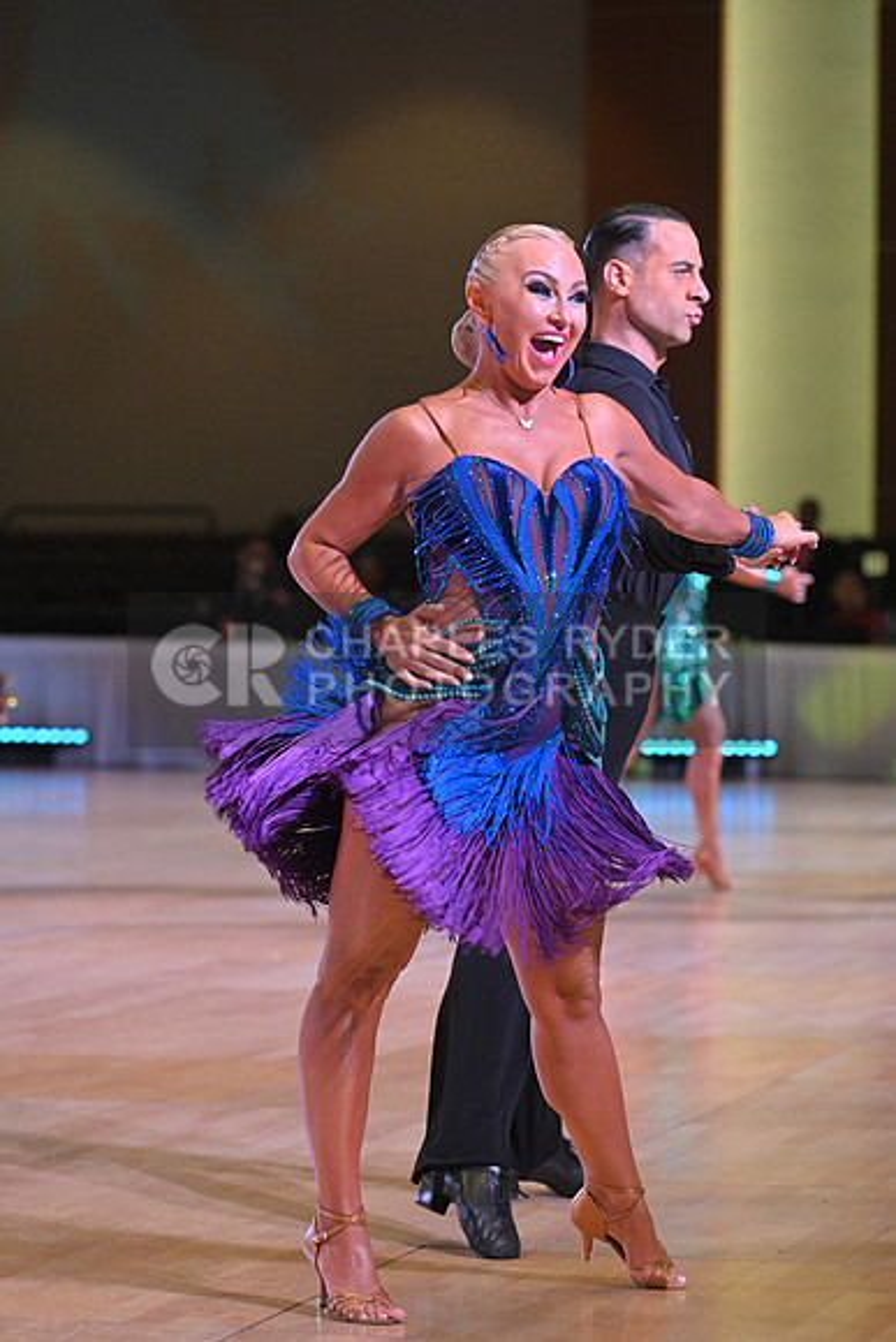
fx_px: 4850
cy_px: 671
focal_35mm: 130
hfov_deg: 10.6
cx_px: 448
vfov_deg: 15.8
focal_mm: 130
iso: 4000
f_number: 5
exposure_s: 1/400
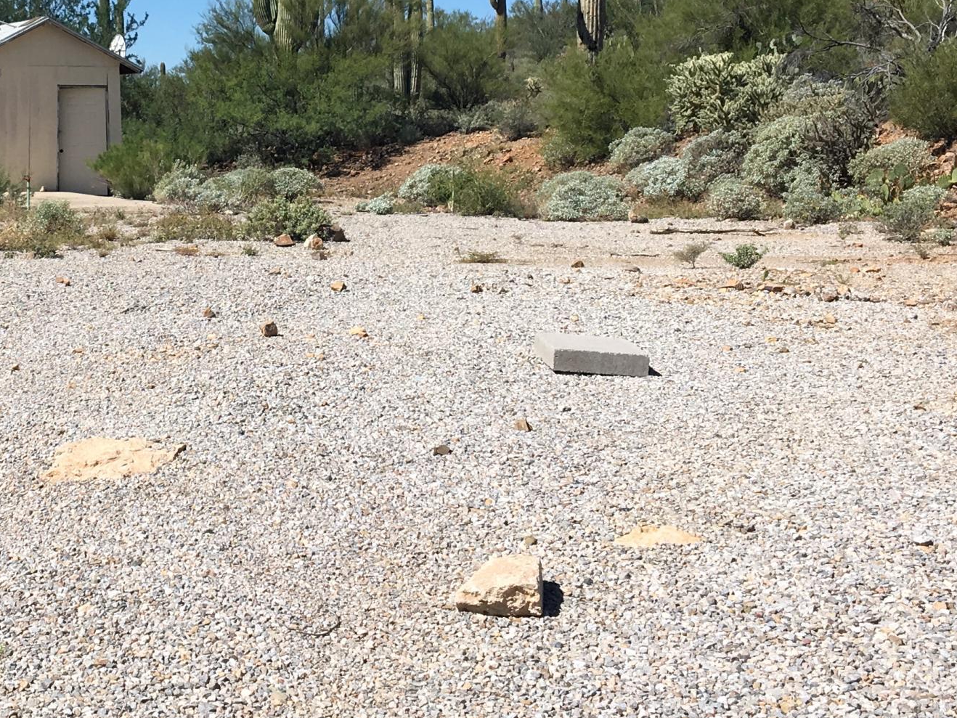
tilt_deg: +1.2
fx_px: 1825
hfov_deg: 28.8
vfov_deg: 21.8
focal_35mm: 66
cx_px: 192
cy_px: 94
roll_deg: -0.1
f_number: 2.2
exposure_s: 1/2331
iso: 25
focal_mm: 4.15
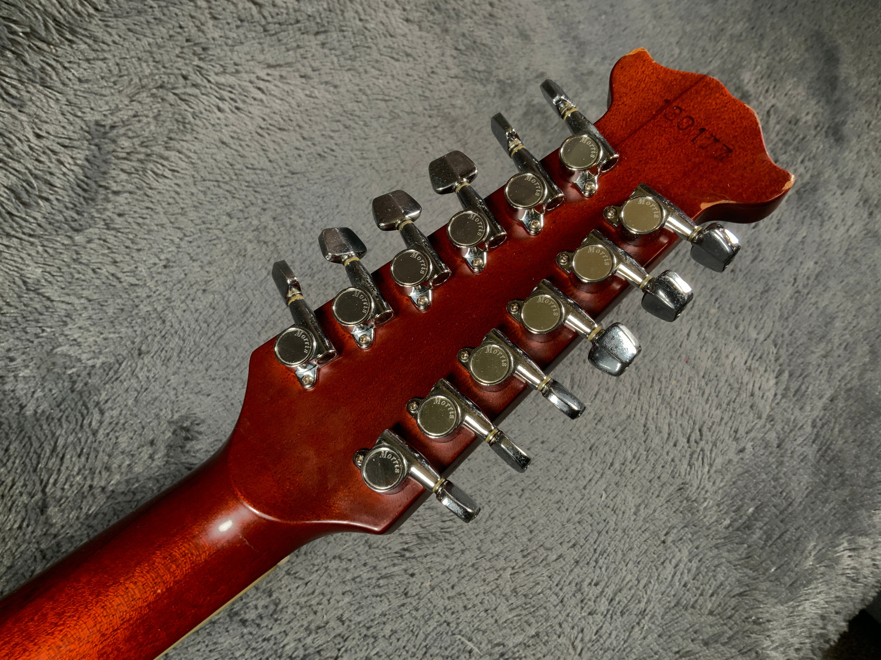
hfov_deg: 61.7
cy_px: 330
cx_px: 440
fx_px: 738
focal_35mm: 29
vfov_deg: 48.2
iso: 40
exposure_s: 1/104
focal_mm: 3
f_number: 1.8
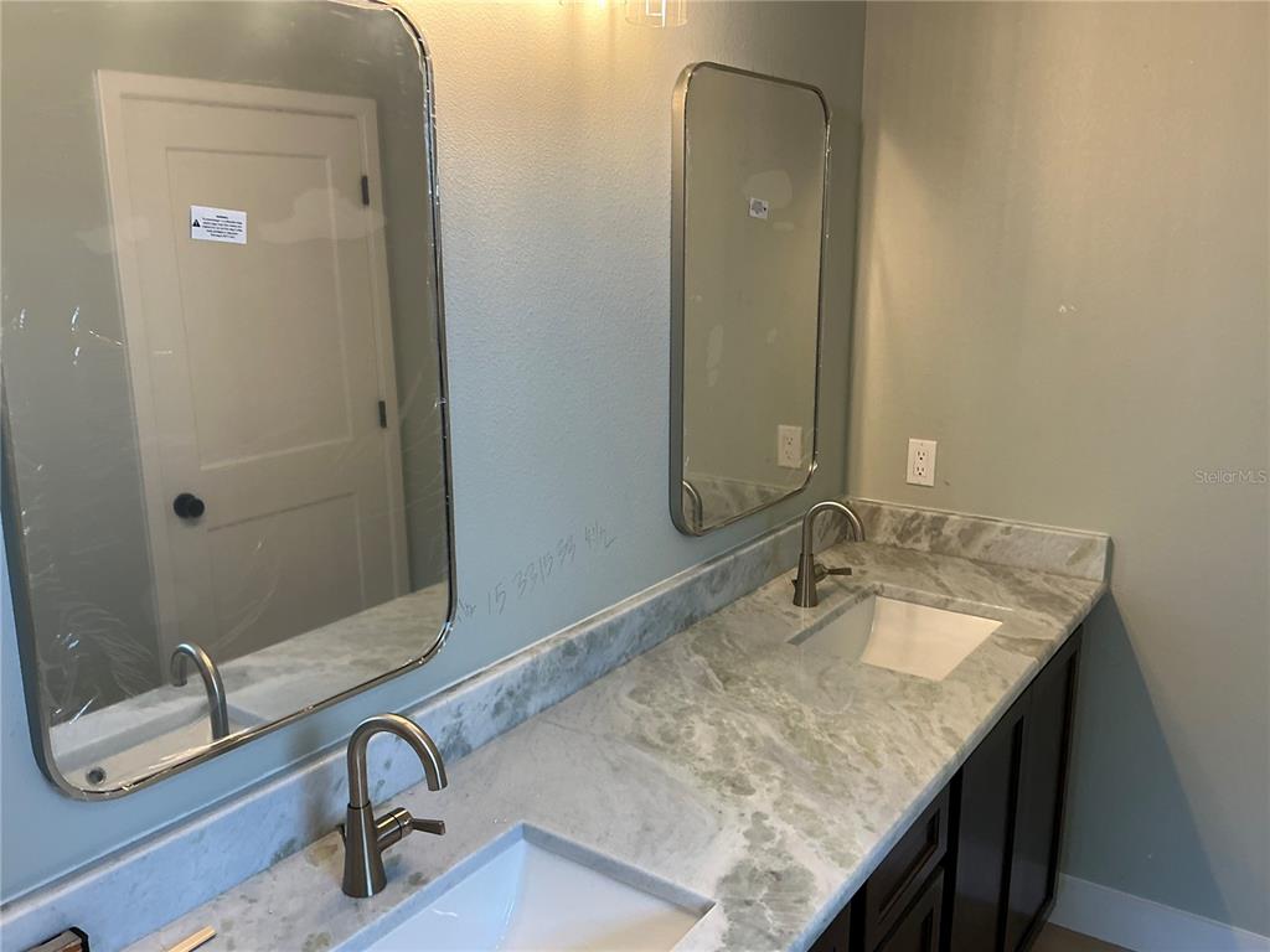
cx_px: 635
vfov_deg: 49.7
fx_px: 1027
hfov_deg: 63.4
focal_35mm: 28
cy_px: 476
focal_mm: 3
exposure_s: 1/60
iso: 40
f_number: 1.8
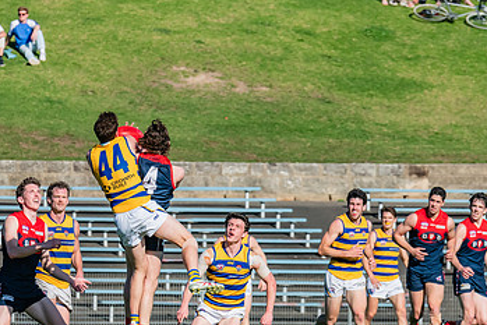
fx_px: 7984
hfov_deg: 3.5
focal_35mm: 590
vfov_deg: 2.3
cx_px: 160
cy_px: 210
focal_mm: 330
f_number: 11
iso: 800
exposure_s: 1/1600
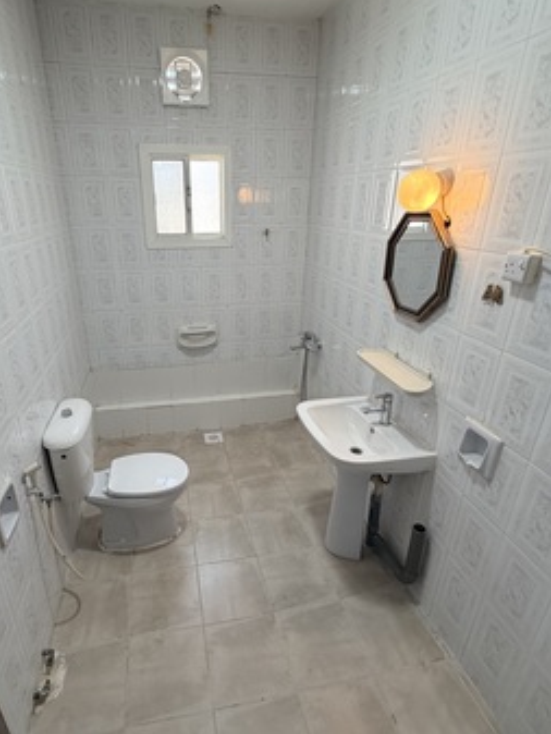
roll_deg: +1.8
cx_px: 232
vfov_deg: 84.6
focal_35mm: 19
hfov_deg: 68.3
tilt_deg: -22.4
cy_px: 363
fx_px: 403
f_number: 2.2
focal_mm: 2.22
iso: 200
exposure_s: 1/100
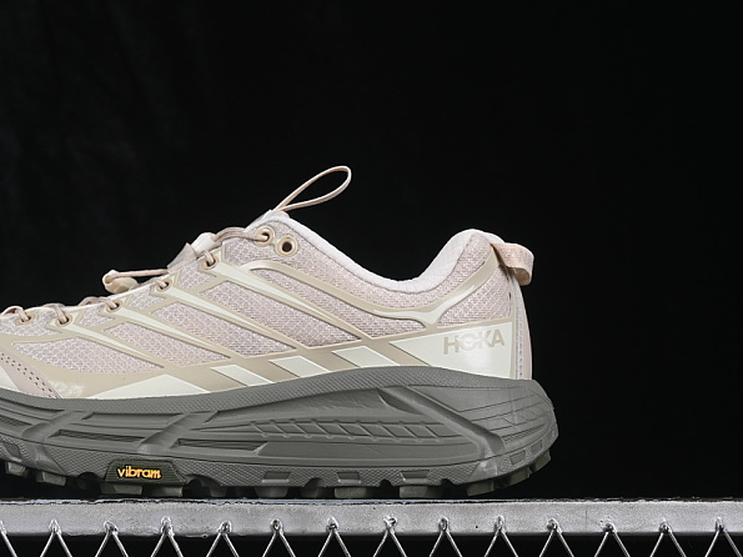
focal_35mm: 97
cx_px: 247
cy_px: 292
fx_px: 2082
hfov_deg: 20.2
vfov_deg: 15.2
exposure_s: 1/80
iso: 160
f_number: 8
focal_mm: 50
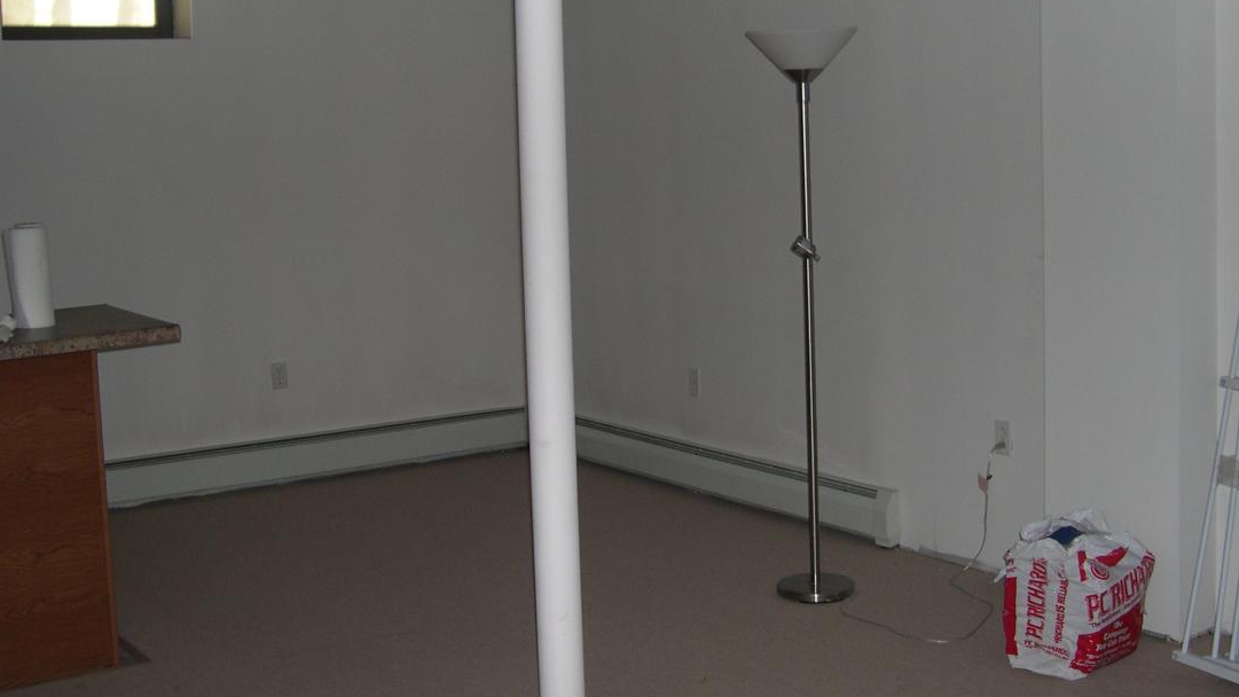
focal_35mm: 49
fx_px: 1610
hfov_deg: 42.0
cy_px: 246
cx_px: 693
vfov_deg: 24.3
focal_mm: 8
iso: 110
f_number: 2.8
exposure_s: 1/60
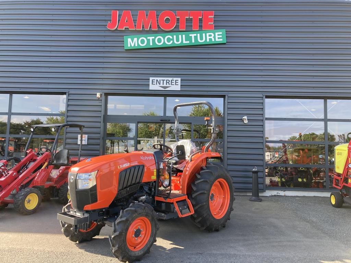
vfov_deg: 49.7
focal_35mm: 28
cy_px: 132
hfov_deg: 63.4
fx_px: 284
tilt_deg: +5.4
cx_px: 176
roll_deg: -2.1
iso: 20
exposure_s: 1/218
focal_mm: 3.99
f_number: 1.8
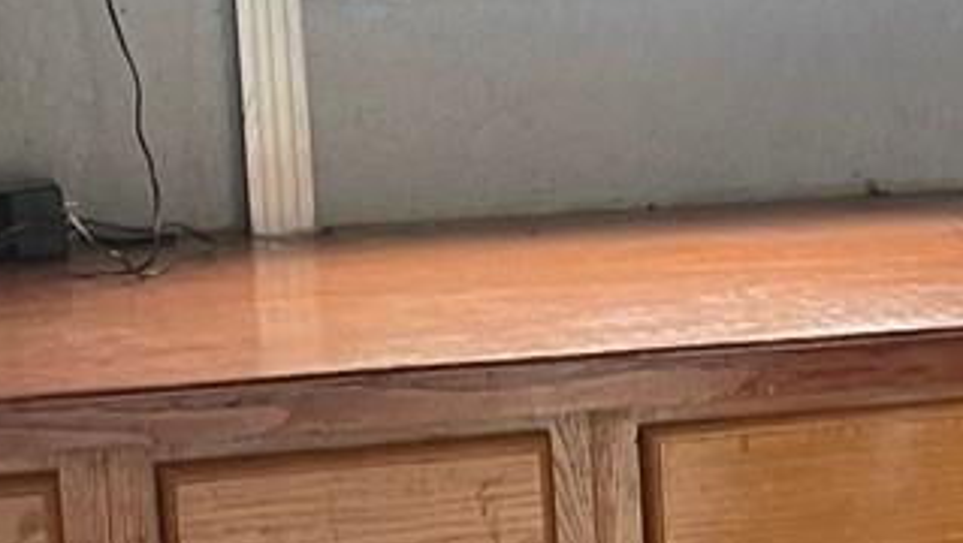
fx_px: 3629
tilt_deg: -9.4
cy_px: 299
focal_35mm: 142
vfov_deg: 8.6
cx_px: 1352
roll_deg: +1.4
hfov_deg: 14.3
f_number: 1.6
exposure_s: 1/60
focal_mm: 4.2
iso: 200
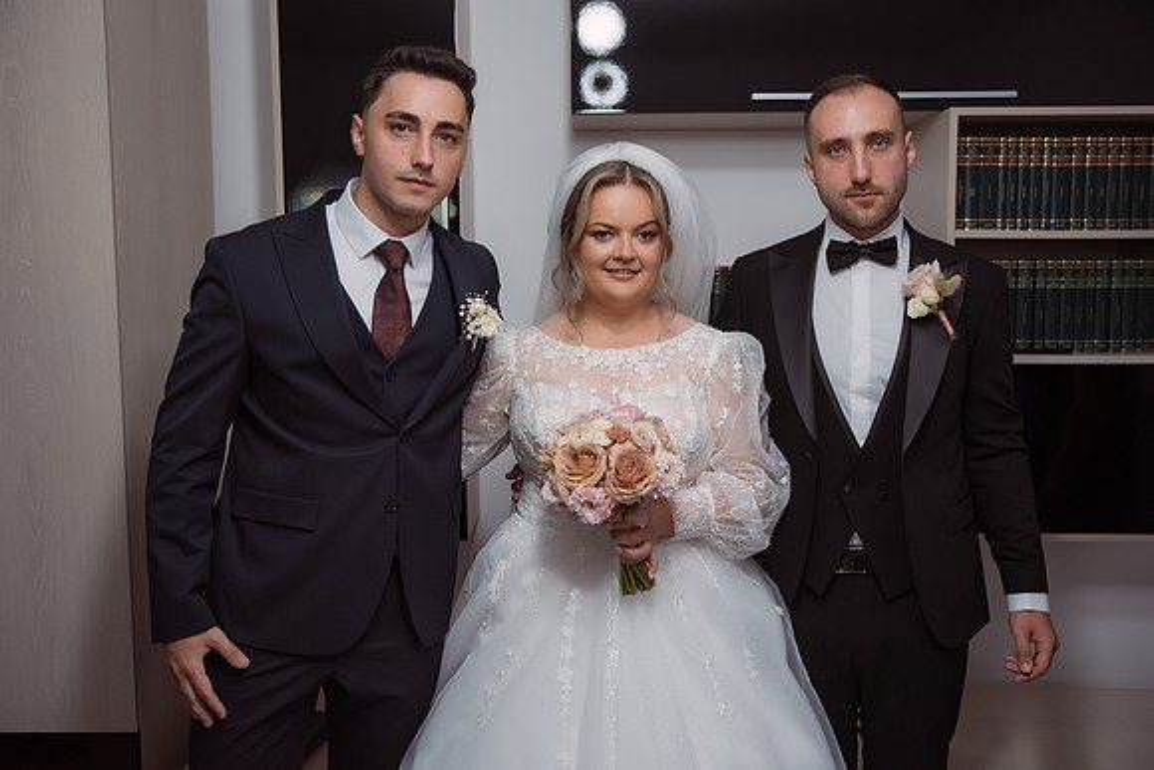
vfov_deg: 36.2
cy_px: 385
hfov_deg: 52.2
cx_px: 577
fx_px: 1179
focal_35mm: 37
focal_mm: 35
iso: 1600
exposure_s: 1/200
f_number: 2.8
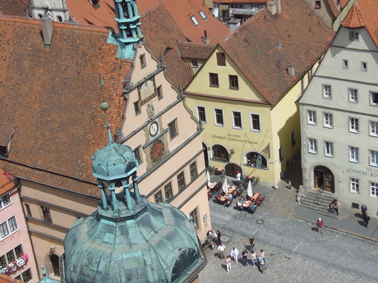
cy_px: 142
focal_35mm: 74
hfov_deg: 26.3
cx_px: 189
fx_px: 808
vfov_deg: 19.9
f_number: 8
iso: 80
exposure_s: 1/400
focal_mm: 8.8
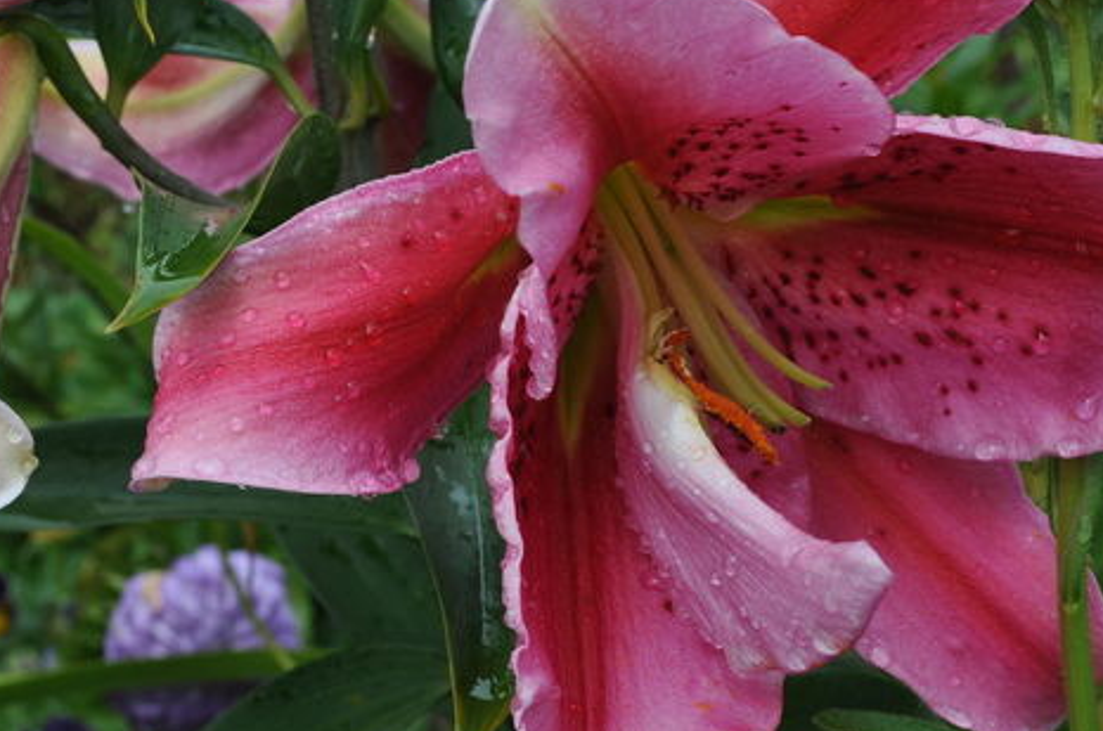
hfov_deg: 23.2
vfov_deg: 15.6
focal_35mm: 87
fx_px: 2661
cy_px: 200
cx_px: 317
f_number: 8
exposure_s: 1/400
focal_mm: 30
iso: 200
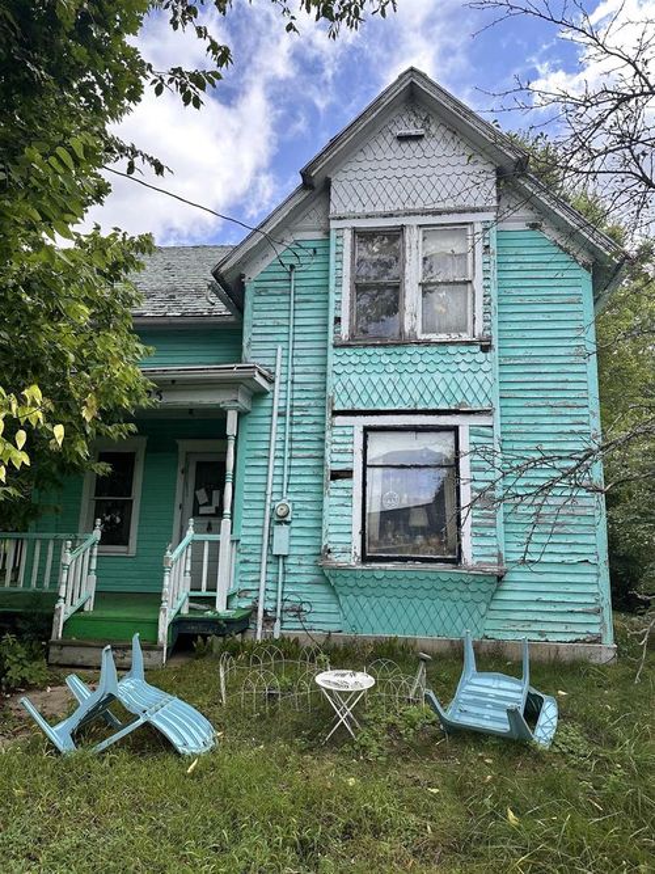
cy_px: 437
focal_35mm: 24
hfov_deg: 56.8
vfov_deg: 71.6
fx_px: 606
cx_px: 328
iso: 80
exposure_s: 1/1495
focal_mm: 6.86
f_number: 1.78
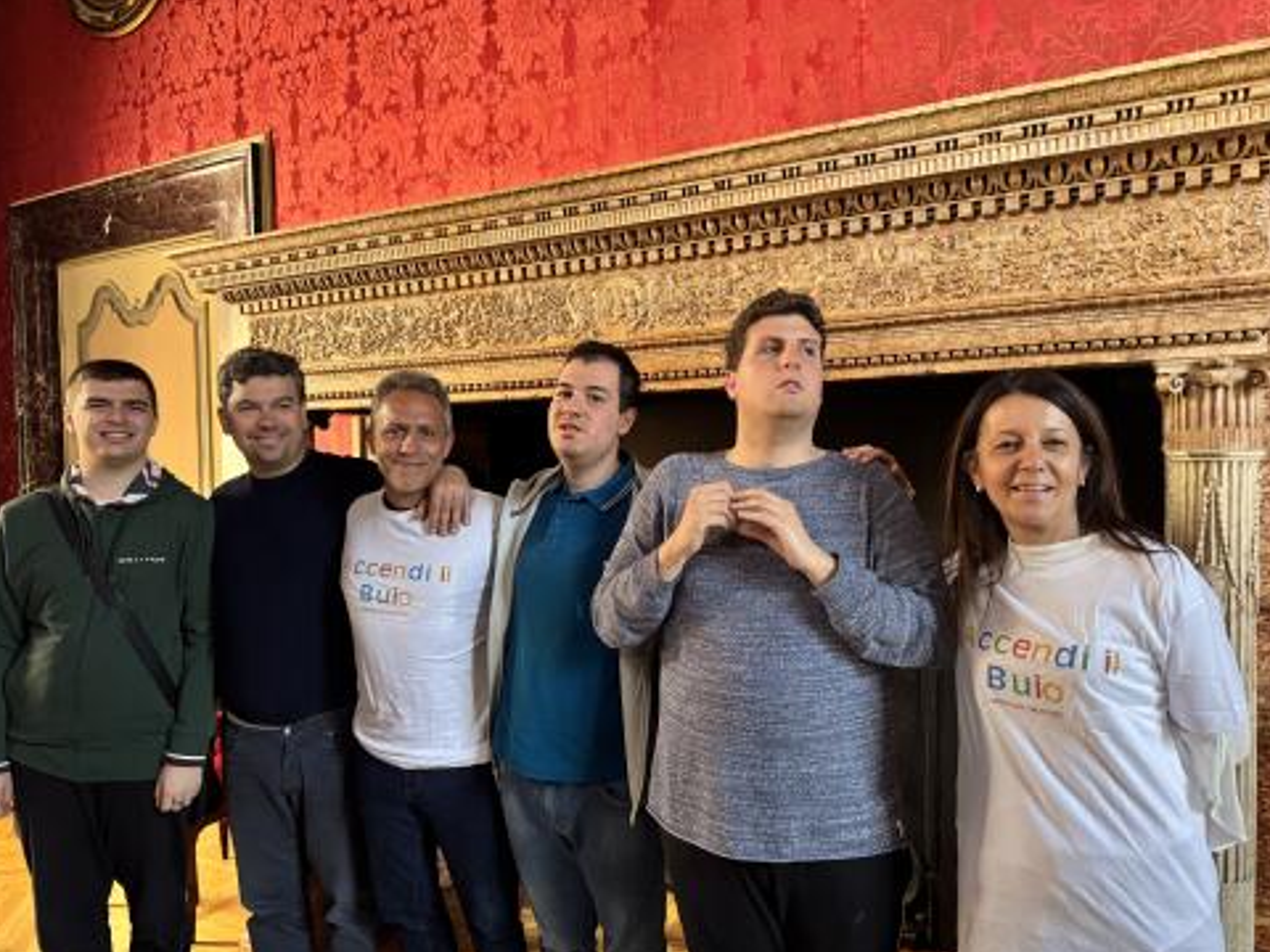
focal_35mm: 25
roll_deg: +1.1
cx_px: 646
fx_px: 917
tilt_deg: -1.9
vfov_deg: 54.9
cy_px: 488
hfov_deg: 69.4
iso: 500
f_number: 1.78
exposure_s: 1/60
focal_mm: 6.76
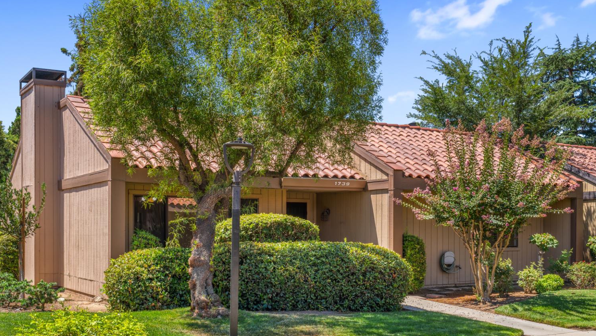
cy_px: 196
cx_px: 298
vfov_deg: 29.1
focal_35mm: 41
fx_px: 644
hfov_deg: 49.7
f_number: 8
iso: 100
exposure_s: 1/30
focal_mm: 25.8
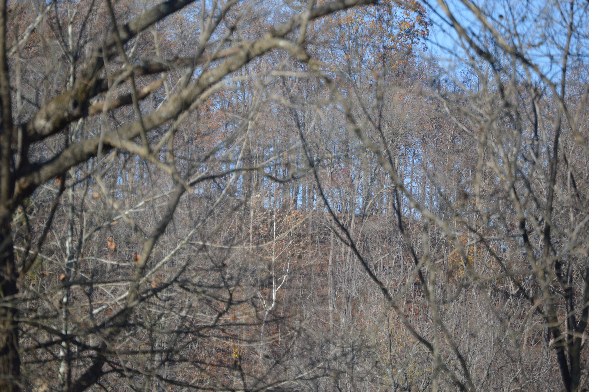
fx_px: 4904
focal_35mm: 300
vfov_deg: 4.6
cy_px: 196
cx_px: 294
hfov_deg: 6.9
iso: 400
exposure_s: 1/1250
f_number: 5.6
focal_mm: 200
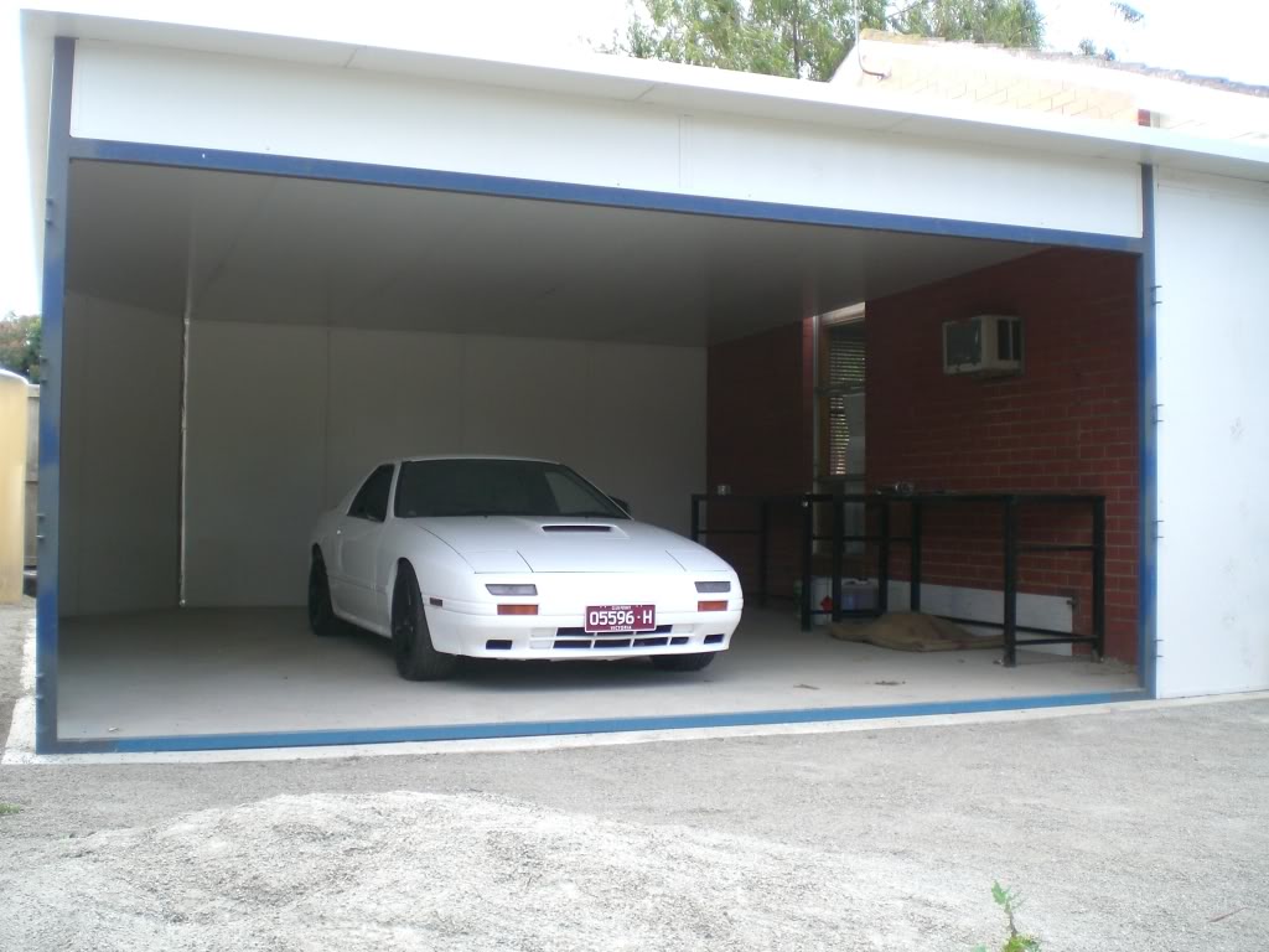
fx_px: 1393
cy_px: 476
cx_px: 634
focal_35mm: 38
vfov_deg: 37.7
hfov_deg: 49.0
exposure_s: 1/200
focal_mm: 6.3
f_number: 3.1
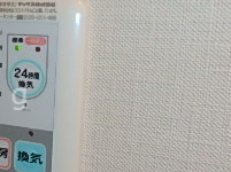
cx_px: -46
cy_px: 96
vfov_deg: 21.9
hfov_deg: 25.9
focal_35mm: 67
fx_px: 446
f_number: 6
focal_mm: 3.7
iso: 320
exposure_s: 1/30
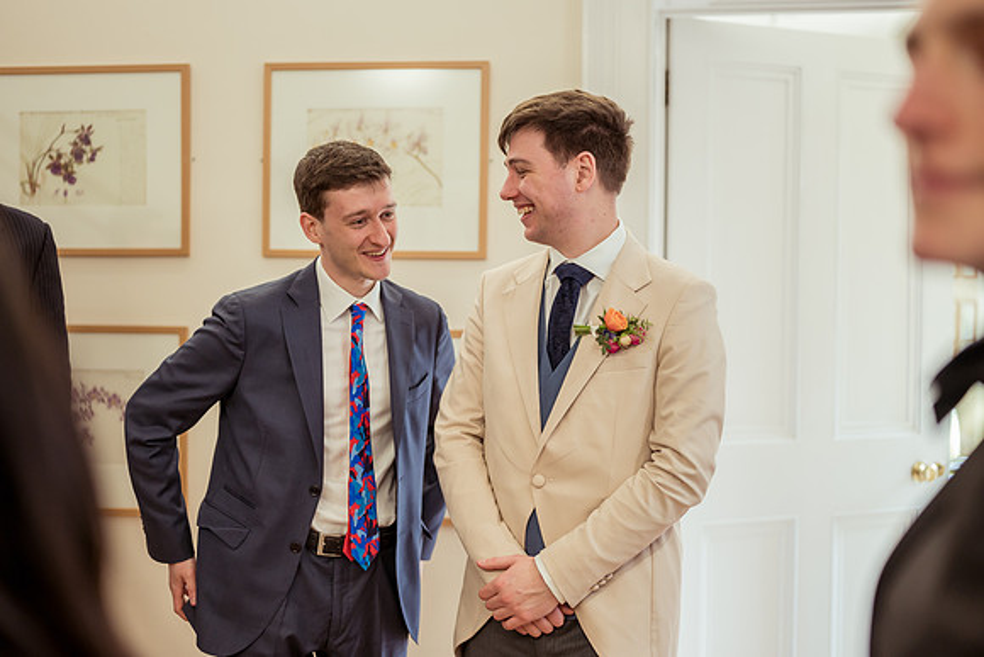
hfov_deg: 39.5
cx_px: 492
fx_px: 1369
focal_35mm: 50
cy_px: 328
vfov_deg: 27.0
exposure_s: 1/500
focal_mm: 50
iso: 1100
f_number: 2
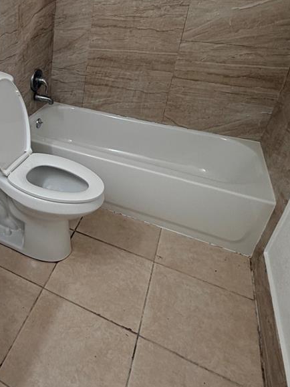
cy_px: 130
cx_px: 7
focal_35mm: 29
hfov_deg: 42.3
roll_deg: -0.1
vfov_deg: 60.2
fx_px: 324
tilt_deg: -28.4
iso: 100
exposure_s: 1/120
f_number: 2.2
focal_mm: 2.22
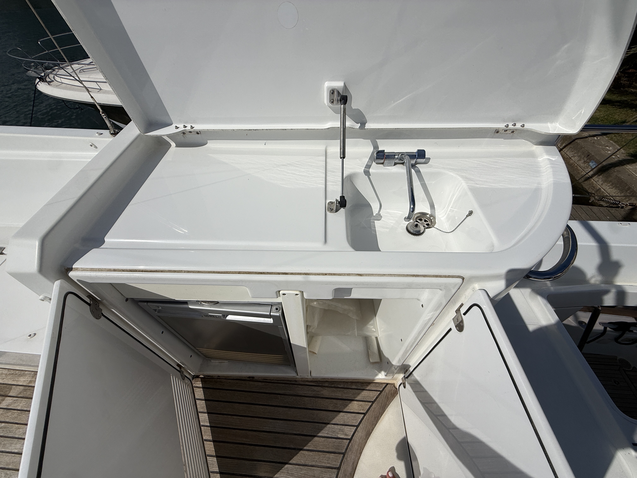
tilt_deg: -49.7
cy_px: 239
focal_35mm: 14
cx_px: 318
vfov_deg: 85.7
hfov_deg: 102.1
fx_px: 258
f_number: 2.2
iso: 40
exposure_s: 1/10101
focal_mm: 2.22
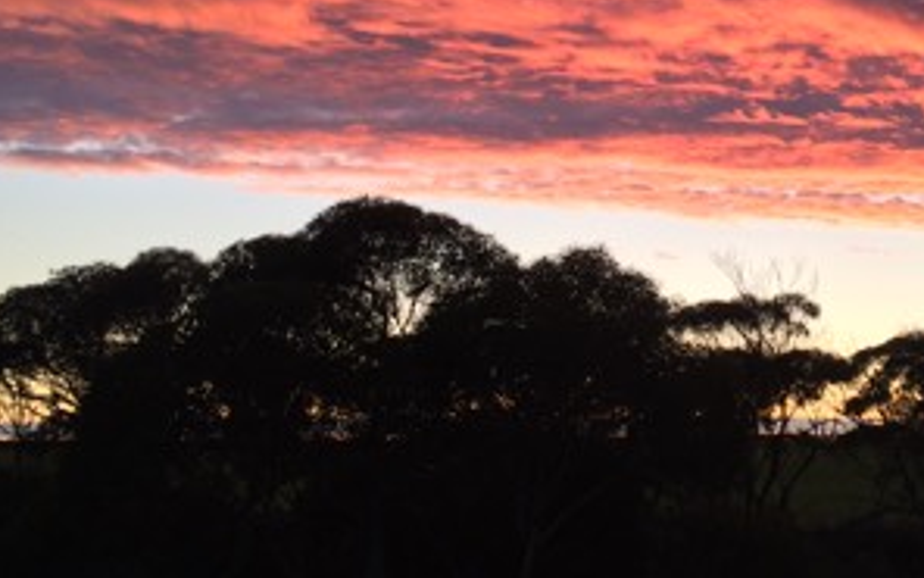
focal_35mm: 54
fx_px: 1360
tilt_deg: +13.8
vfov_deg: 23.7
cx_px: 696
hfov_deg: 36.6
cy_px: 141
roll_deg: +1.8
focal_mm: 4.15
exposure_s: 1/120
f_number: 2.2
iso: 40
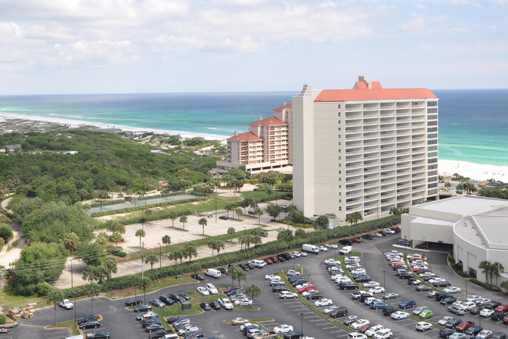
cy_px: 105
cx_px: 200
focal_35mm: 47
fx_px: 663
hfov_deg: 41.7
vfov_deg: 28.4
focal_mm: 20
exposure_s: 1/200
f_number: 11
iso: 200
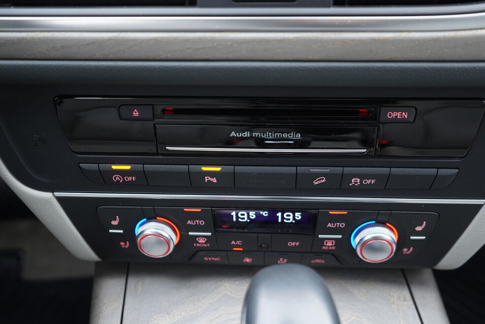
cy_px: 162
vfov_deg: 36.9
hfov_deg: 53.1
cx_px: 242
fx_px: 485
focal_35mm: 36
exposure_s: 1/40
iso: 500
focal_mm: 24
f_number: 2.8
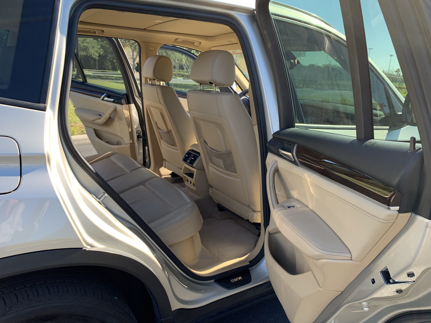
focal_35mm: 26
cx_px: 216
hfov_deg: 67.3
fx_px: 324
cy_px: 162
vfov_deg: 53.1
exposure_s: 1/306
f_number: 1.8
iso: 25
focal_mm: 4.25
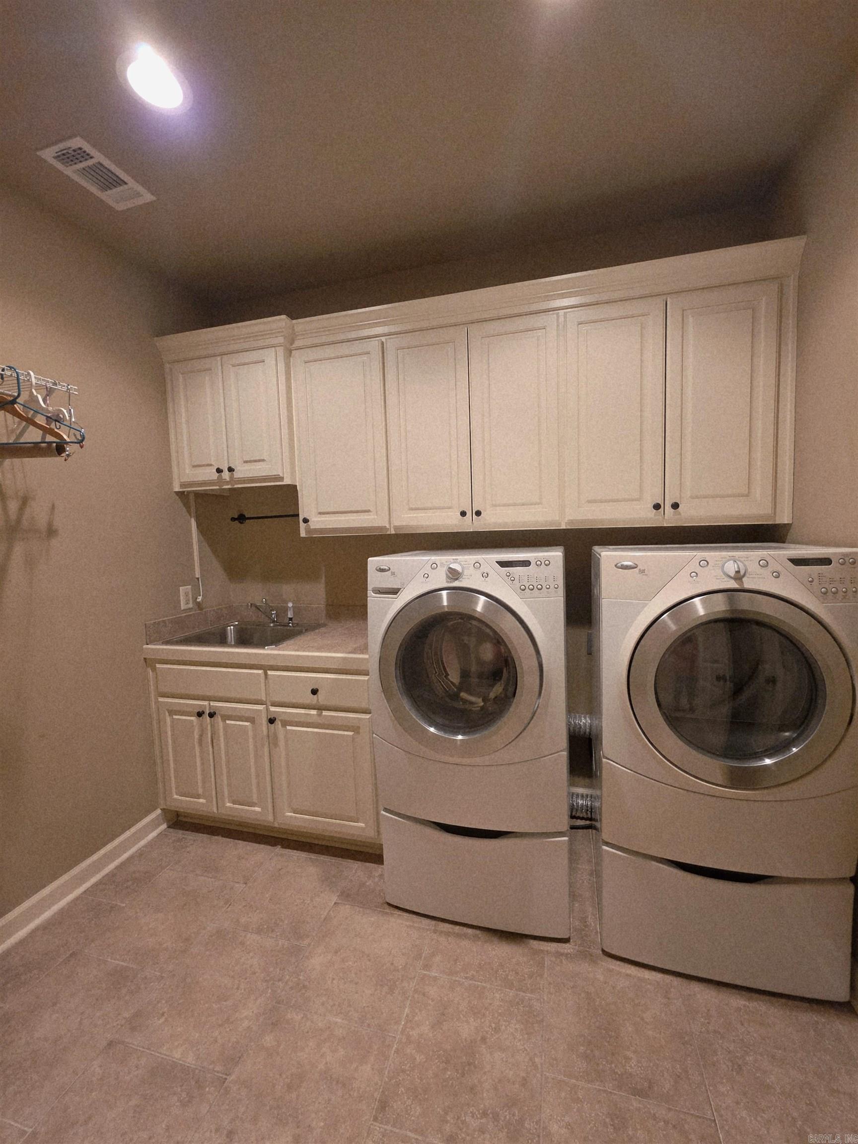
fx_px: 430
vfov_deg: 106.2
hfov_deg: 89.9
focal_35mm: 13
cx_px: 429
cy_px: 572
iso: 400
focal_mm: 2.2
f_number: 1.9
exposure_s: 1/60.2
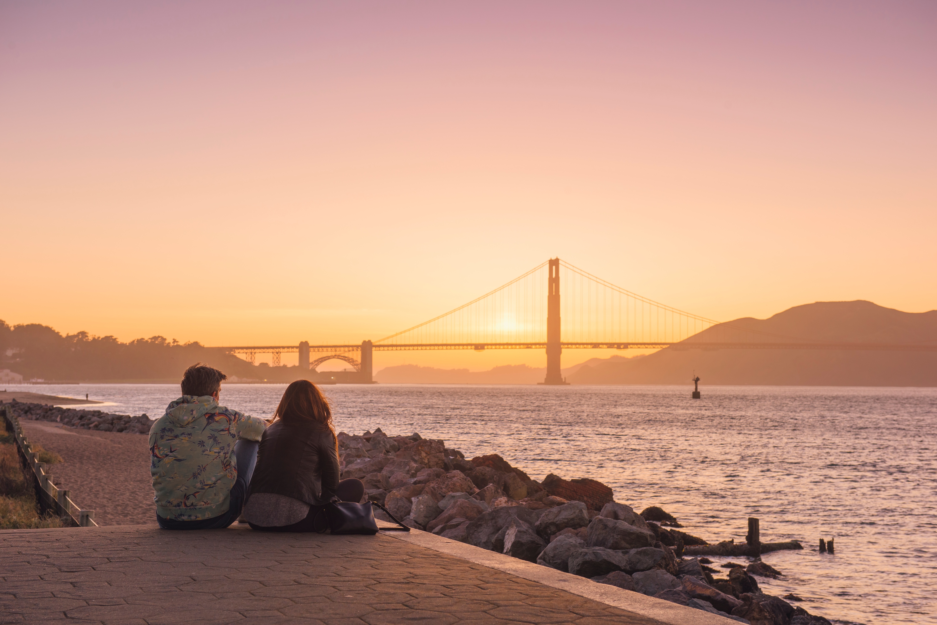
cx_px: 468
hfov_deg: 34.5
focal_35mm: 58
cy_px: 312
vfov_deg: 23.4
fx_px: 1510
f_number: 8
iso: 160
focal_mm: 58
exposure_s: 1/50
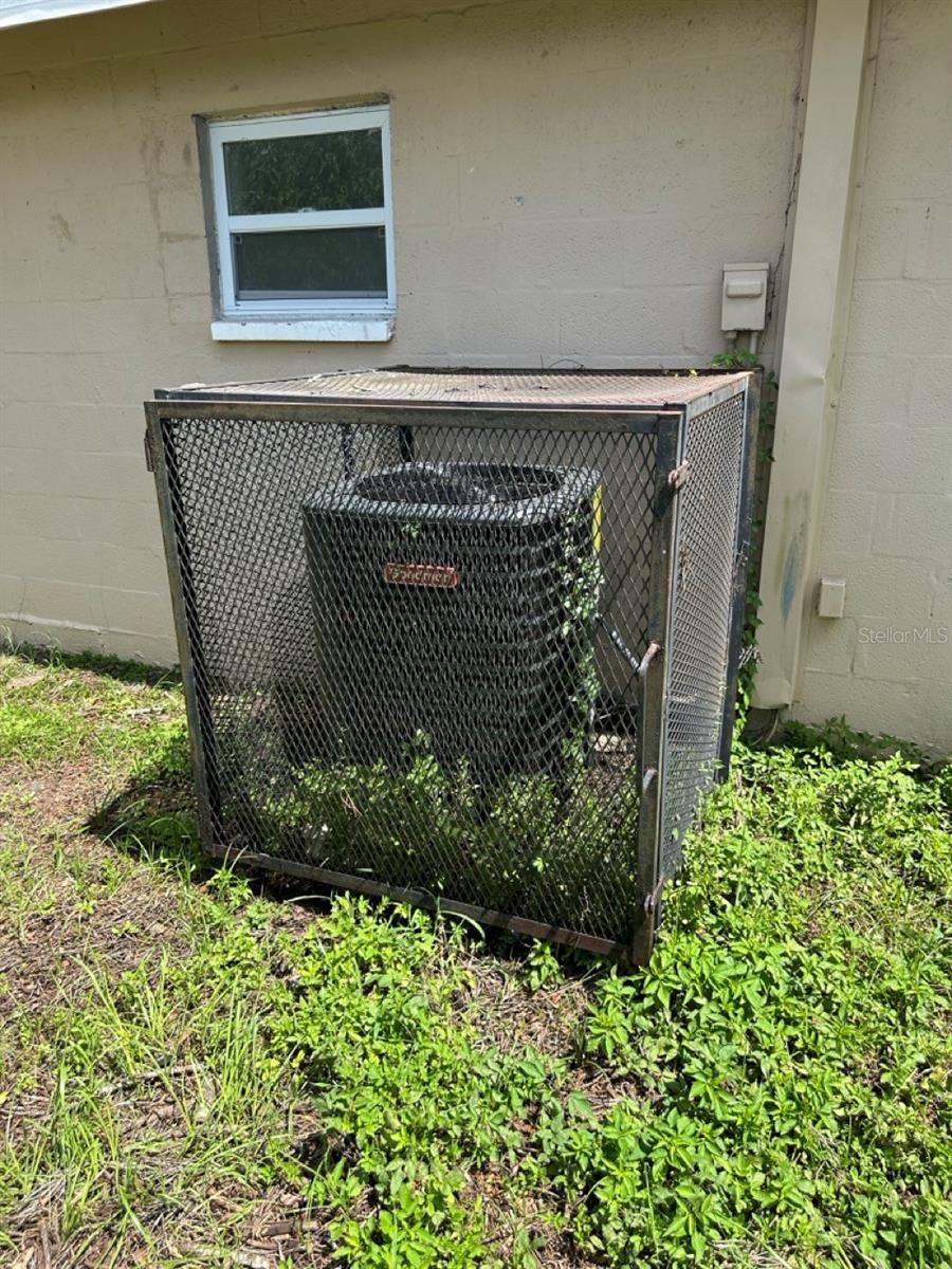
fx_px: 880
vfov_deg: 71.6
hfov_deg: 56.8
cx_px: 476
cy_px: 634
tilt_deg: -17.3
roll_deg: +0.5
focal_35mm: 24
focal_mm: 6.86
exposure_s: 1/1541
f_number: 1.78
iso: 80
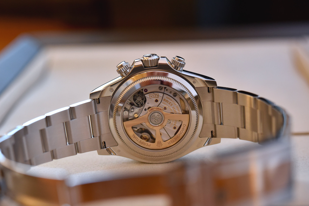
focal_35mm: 60
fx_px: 515
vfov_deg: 22.6
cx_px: 154
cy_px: 103
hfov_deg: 33.4
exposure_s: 1/320
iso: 2000
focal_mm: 60
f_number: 5.6
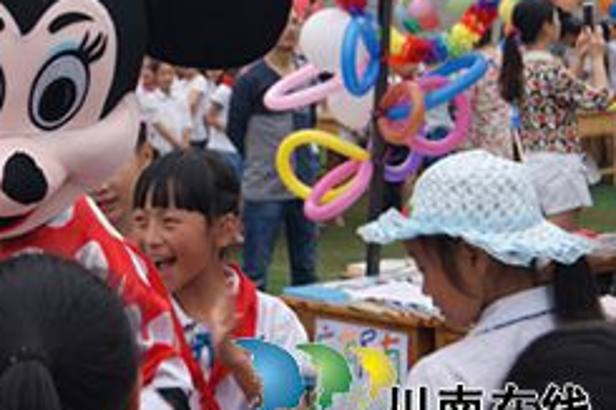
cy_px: 103
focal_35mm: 92
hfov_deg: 21.6
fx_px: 1573
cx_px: 48
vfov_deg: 14.8
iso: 100
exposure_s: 1/125
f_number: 4.5
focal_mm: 30
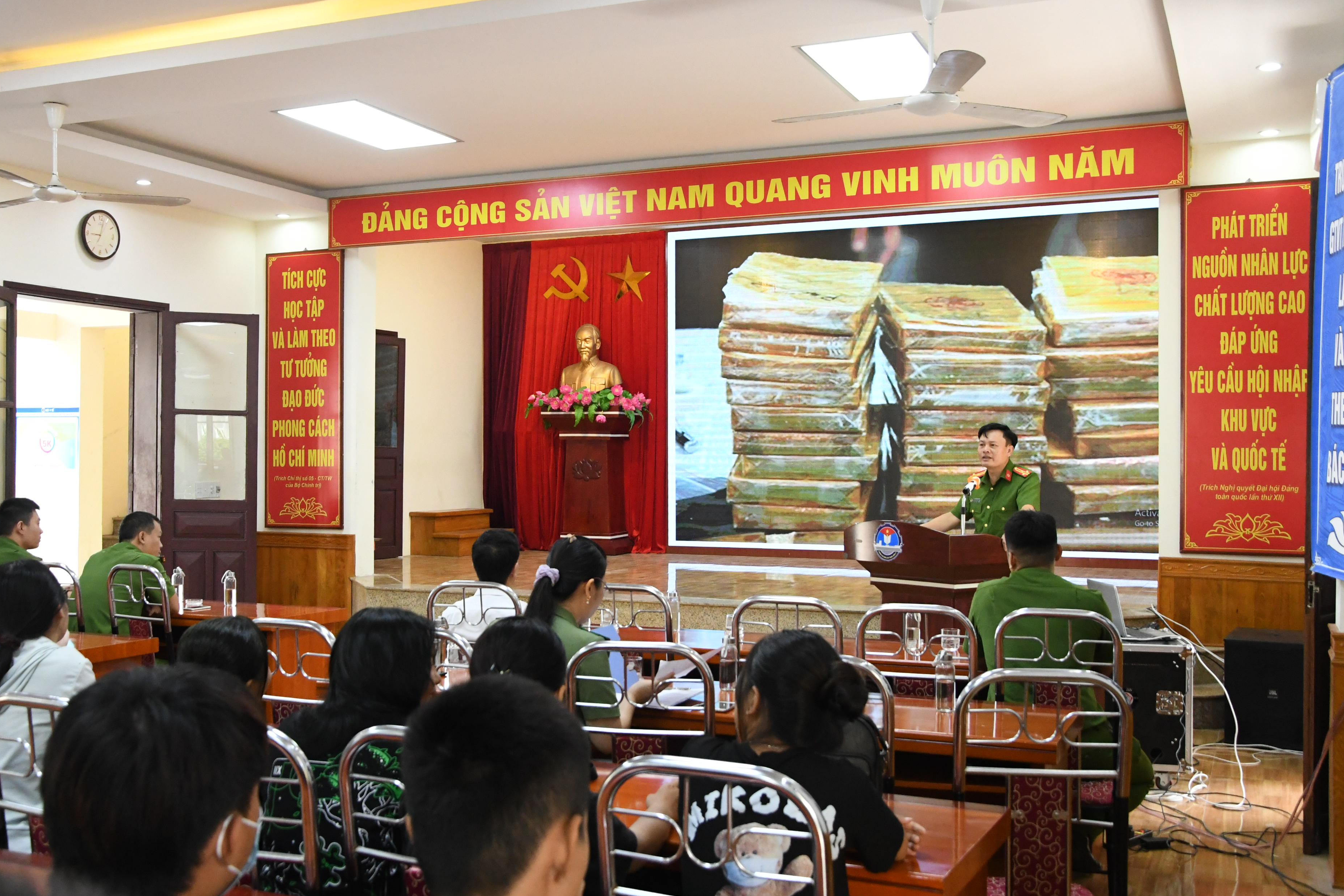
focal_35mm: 37
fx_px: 1381
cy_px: 449
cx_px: 621
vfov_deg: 35.9
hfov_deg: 51.8
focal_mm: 22
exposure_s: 1/200
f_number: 5.6
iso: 3200
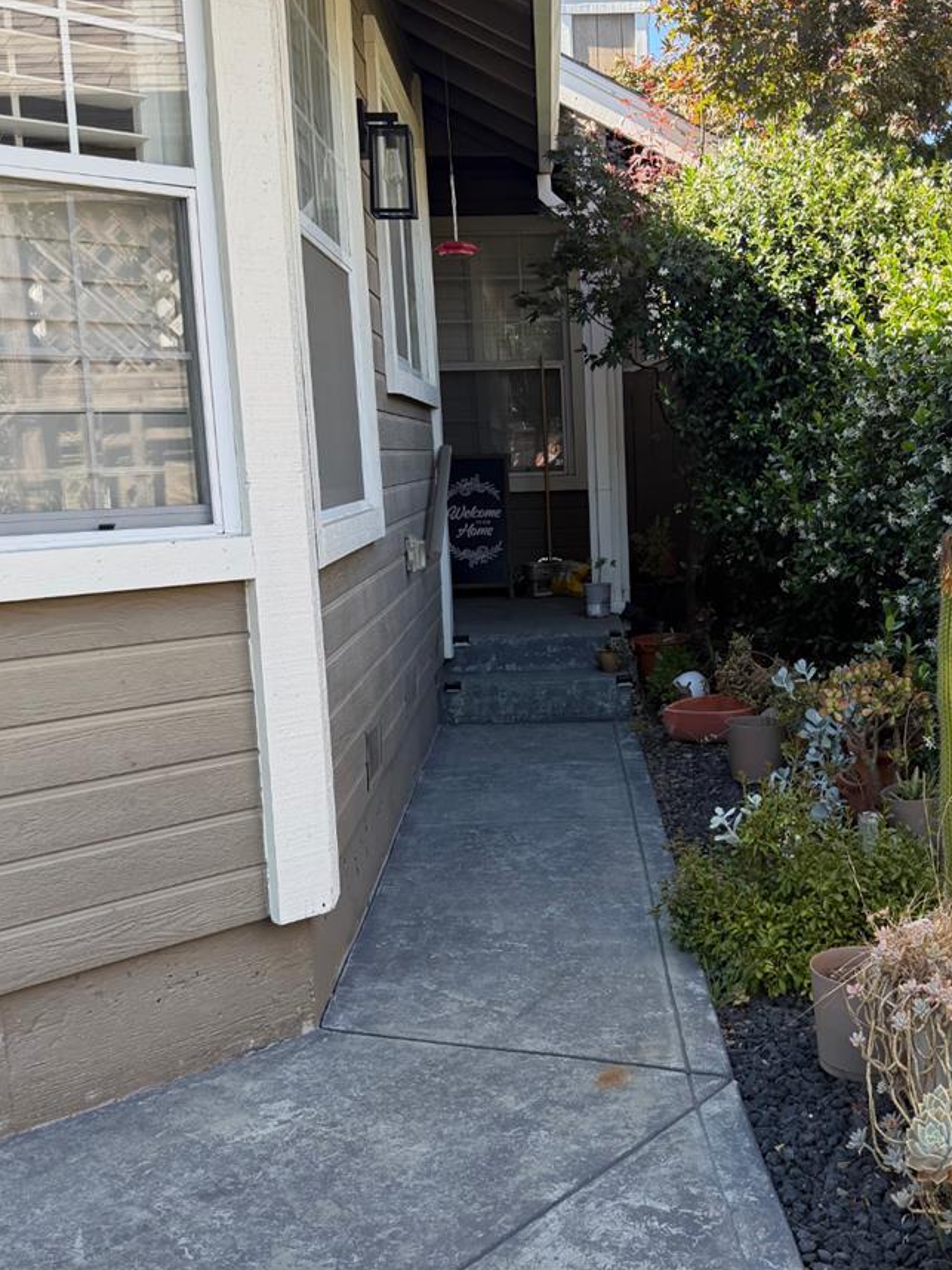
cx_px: 664
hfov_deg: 33.9
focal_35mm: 42
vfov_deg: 44.6
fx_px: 1540
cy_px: 736
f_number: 1.78
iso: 100
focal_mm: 6.76
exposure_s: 1/563
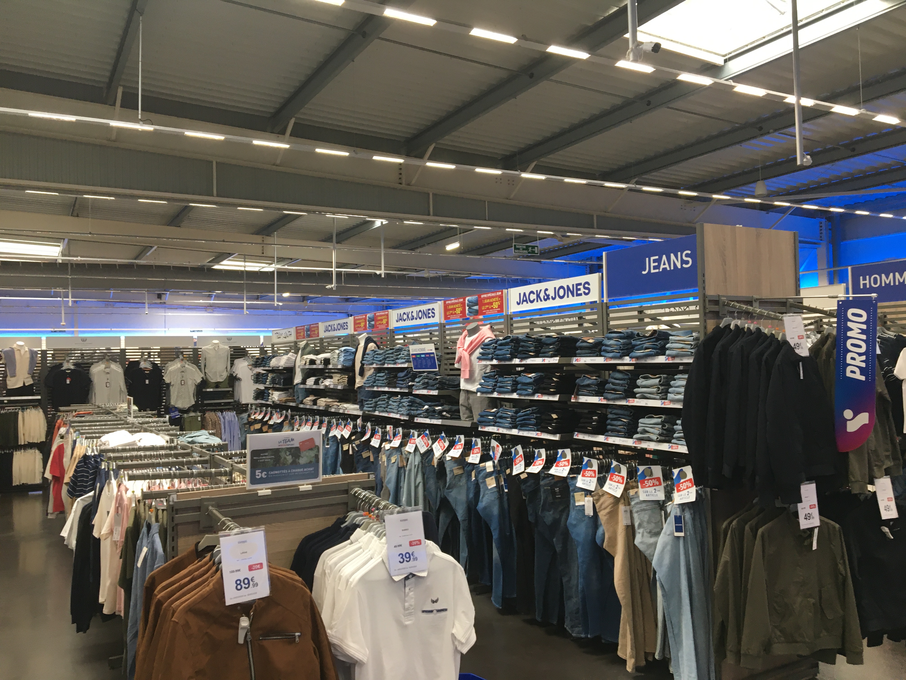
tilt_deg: +2.6
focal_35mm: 29
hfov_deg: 61.7
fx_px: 759
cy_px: 340
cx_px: 453
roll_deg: +2.1
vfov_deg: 48.2
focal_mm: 4.15
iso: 40
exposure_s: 1/33
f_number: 2.2
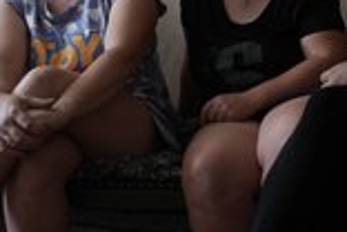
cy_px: -14
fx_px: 867
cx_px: 260
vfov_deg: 14.9
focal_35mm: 90
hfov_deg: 22.4
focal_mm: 35
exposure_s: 1/60
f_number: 2.8
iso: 2000
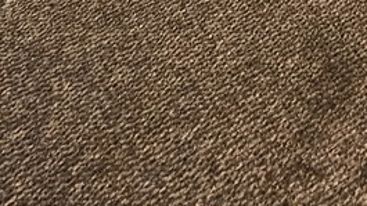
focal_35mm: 77
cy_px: -452
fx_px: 749
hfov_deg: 26.3
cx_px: 352
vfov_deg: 10.2
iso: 200
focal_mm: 2.2
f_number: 2.2
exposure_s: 1/60
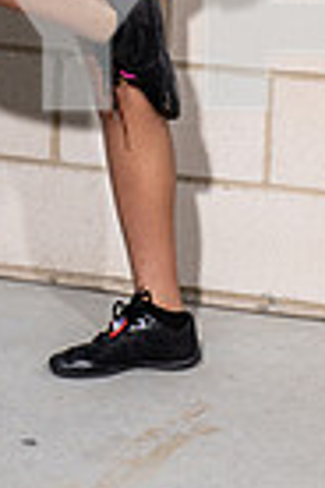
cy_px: -244
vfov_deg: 11.6
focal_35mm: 169
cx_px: 170
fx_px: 2288
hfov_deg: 8.1
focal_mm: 52
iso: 100
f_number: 7.1
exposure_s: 1/320
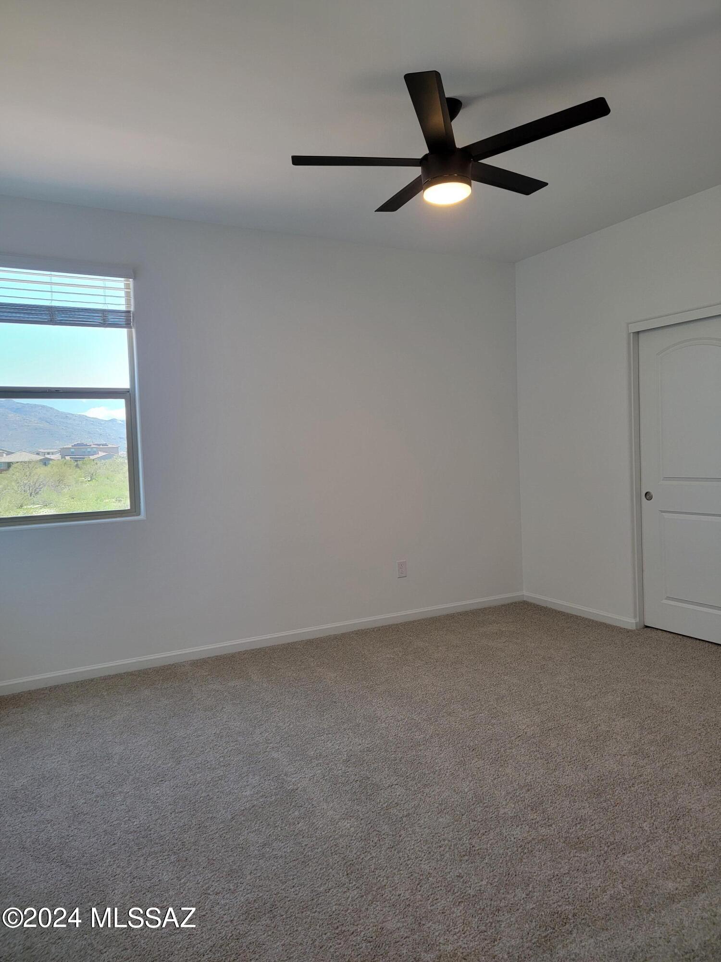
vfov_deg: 71.6
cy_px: 481
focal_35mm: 24
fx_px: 667
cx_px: 360
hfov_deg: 56.8
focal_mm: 6.7
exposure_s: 1/120
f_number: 1.8
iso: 100
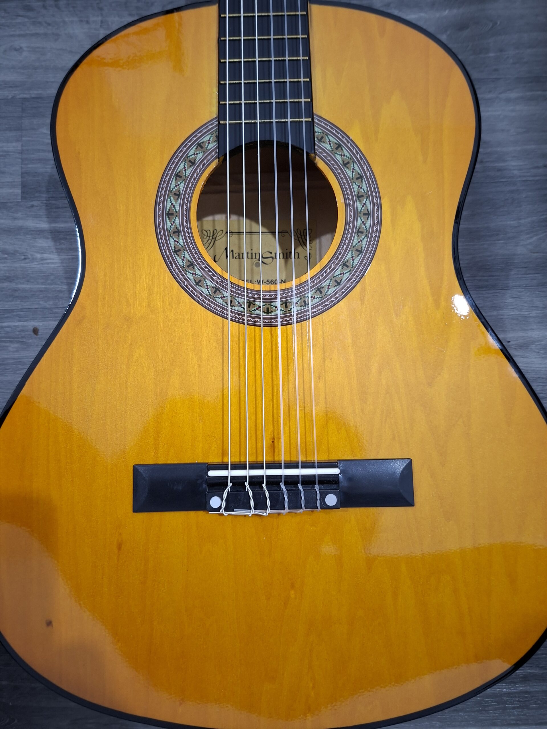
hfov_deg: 58.9
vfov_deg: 73.9
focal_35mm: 23
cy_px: 364
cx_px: 274
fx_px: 485
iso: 250
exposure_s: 1/33
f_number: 1.8
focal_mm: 5.54
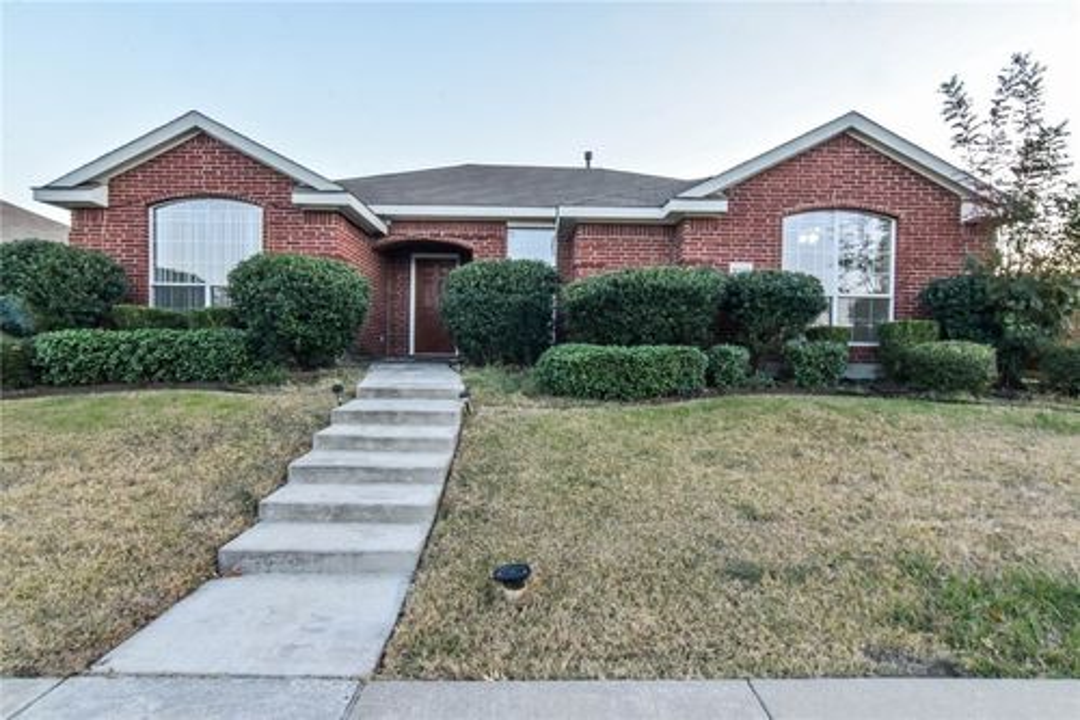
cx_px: 540
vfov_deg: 72.0
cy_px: 360
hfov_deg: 95.0
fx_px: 495
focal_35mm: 16
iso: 640
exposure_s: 1/15
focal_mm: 11
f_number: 16
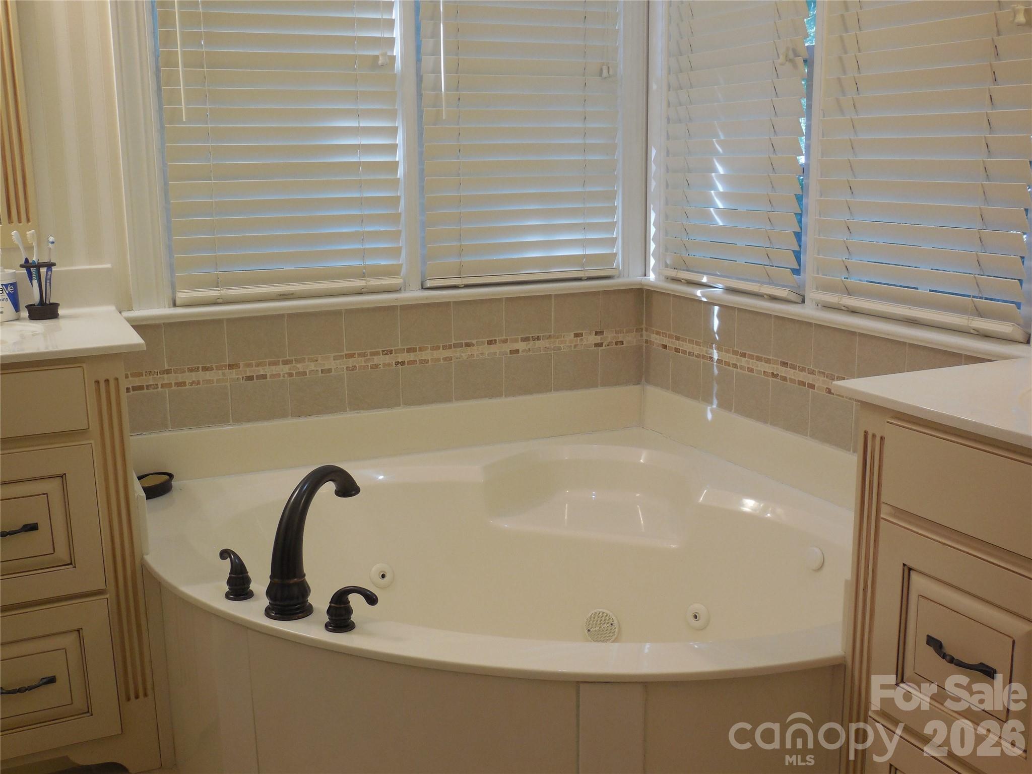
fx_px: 1193
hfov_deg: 46.8
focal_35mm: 40
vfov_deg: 36.0
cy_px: 387
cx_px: 516
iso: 220
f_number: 3.6
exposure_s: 1/30
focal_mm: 7.1
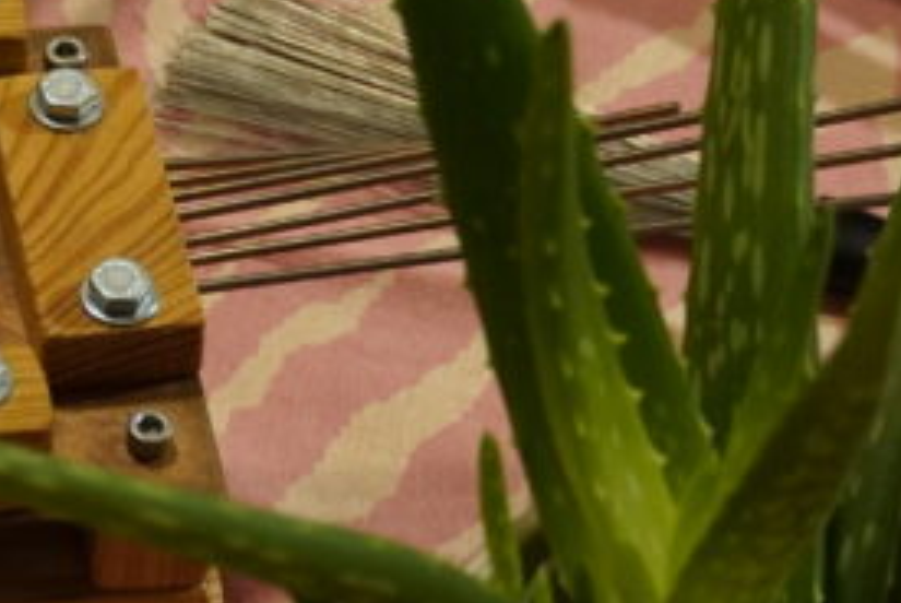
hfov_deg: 8.4
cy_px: -84
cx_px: -370
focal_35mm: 240
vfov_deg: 5.7
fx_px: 6009
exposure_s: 1/50
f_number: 5
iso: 1600
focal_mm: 43
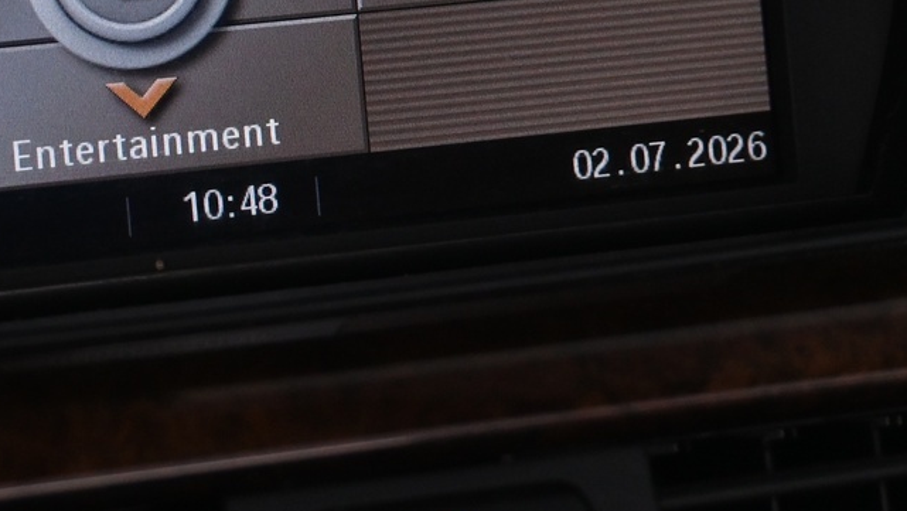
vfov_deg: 9.3
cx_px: 109
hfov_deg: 16.4
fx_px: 3103
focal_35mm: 129
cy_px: -108
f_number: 5
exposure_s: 1/50
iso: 1100
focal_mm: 32.5
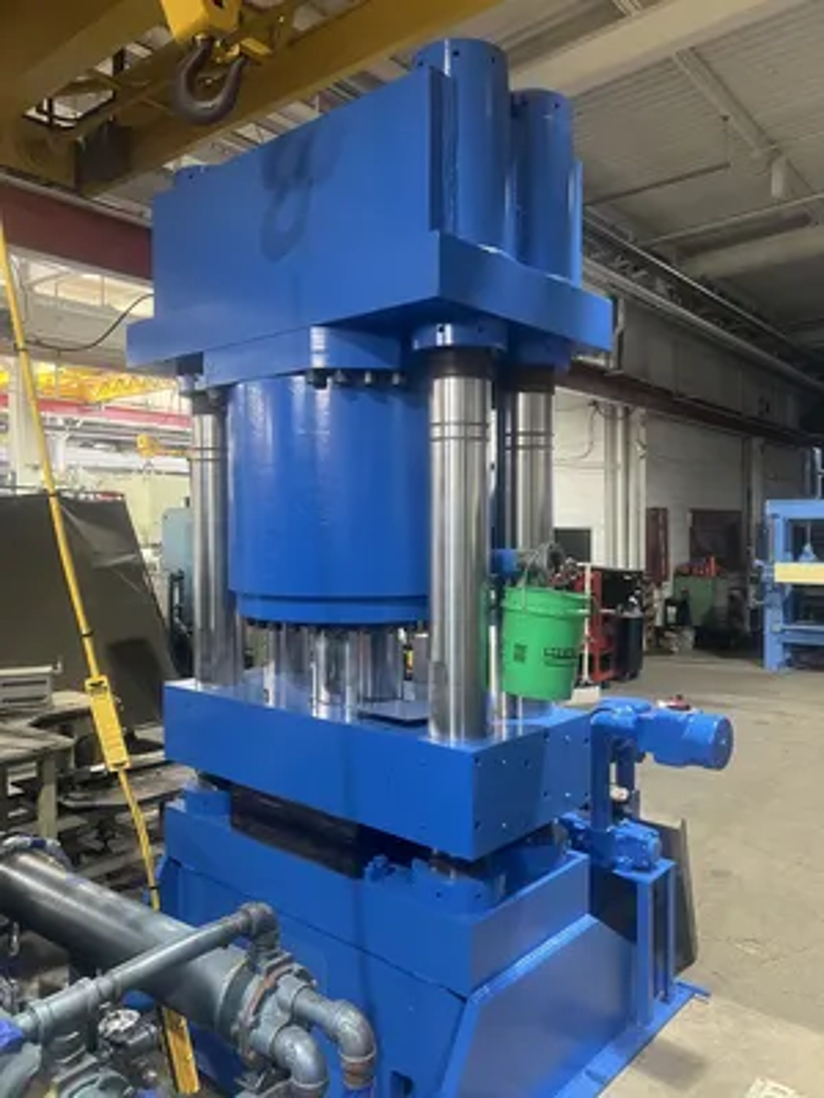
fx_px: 825
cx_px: 412
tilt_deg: +0.5
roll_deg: -0.4
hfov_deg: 53.1
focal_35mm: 26
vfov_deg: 67.3
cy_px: 549
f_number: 1.5
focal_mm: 5.7
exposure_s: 1/60
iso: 200
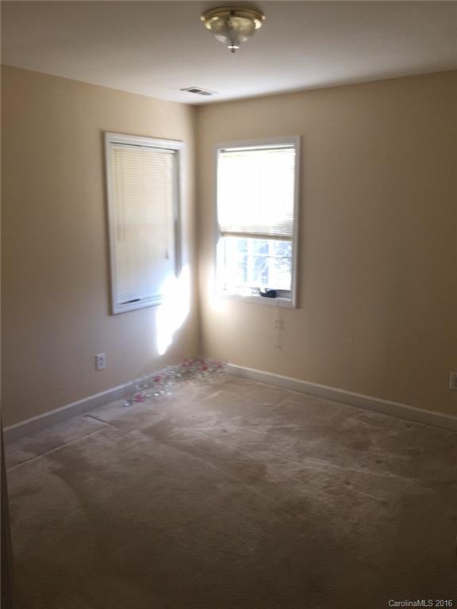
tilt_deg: -11.6
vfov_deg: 61.7
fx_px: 510
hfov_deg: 48.2
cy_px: 304
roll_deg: -0.3
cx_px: 228
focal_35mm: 29
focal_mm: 4.15
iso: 40
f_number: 2.2
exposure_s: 1/60
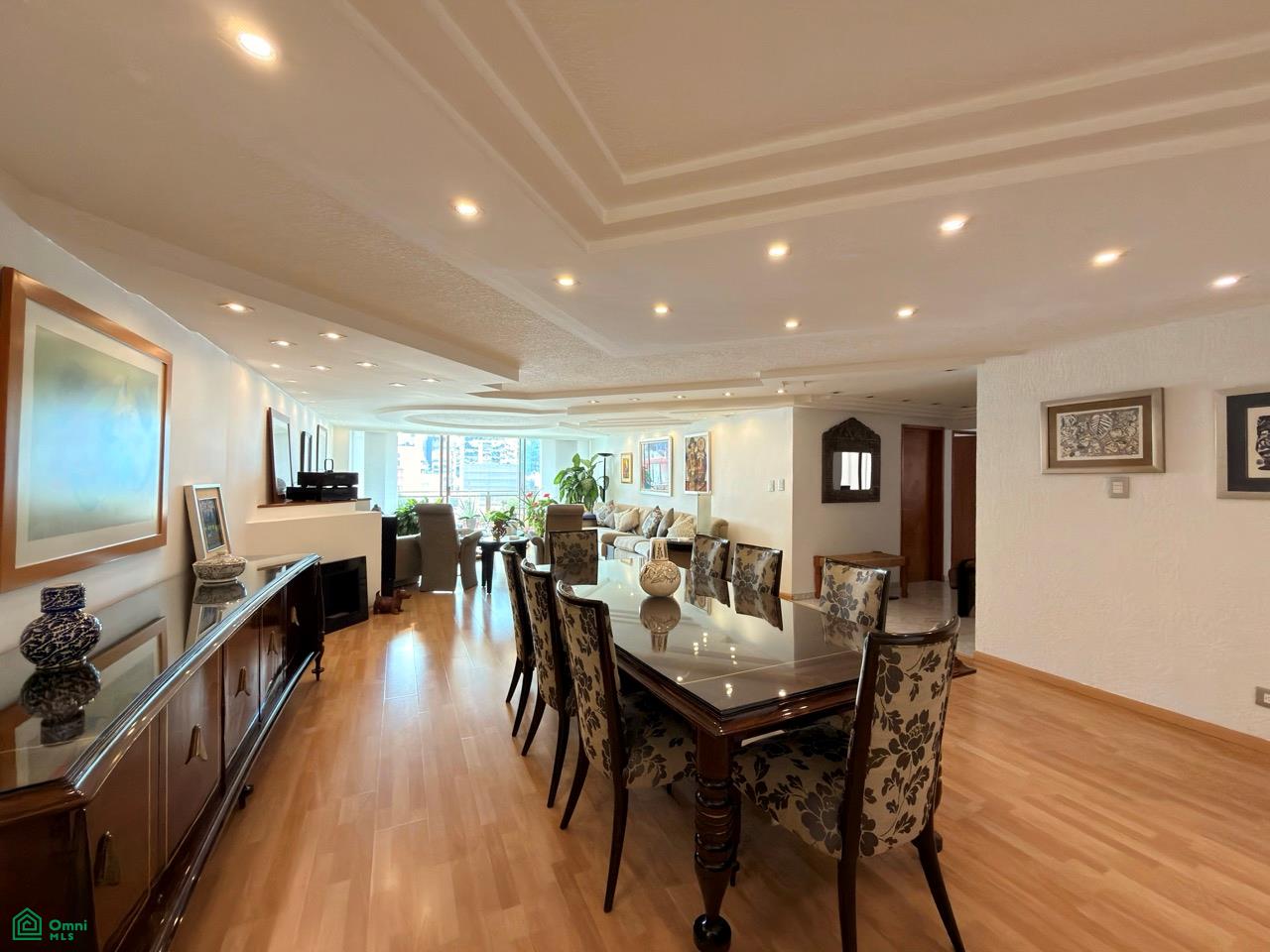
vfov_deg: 85.7
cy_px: 476
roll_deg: -0.6
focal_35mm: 14
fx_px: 514
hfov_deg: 102.1
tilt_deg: +0.0
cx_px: 635
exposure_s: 1/30
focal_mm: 2.22
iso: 200
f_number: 2.2
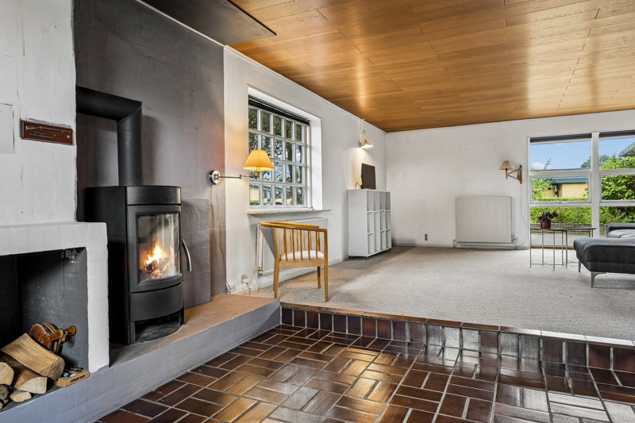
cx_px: 318
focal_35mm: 23
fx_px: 406
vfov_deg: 55.1
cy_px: 212
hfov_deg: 76.1
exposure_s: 1/2
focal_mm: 23
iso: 200
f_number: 8
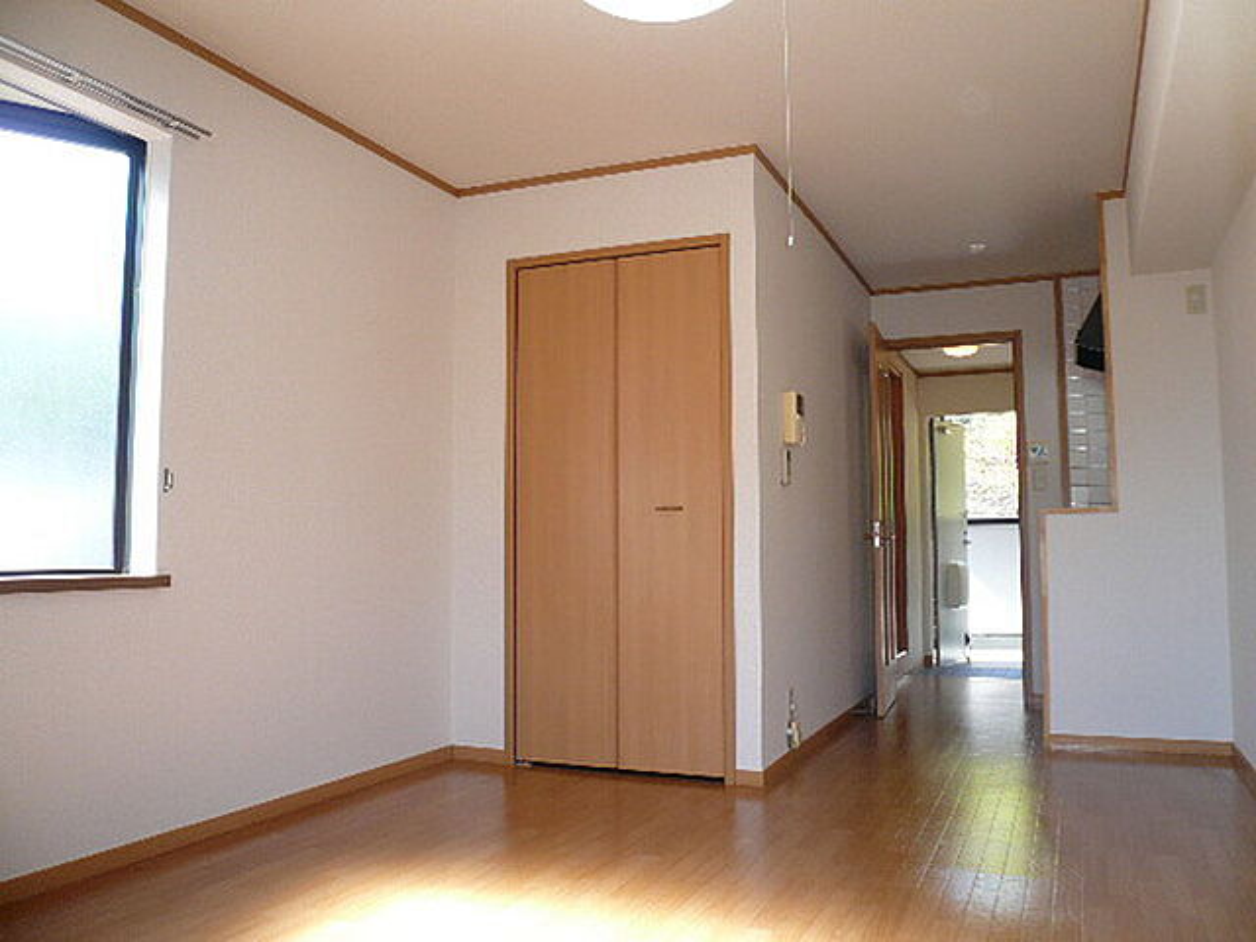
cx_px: 628
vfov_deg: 49.7
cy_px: 471
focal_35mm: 28
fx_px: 1016
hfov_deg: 63.4
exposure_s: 1/80
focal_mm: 4.6
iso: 100
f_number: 2.8
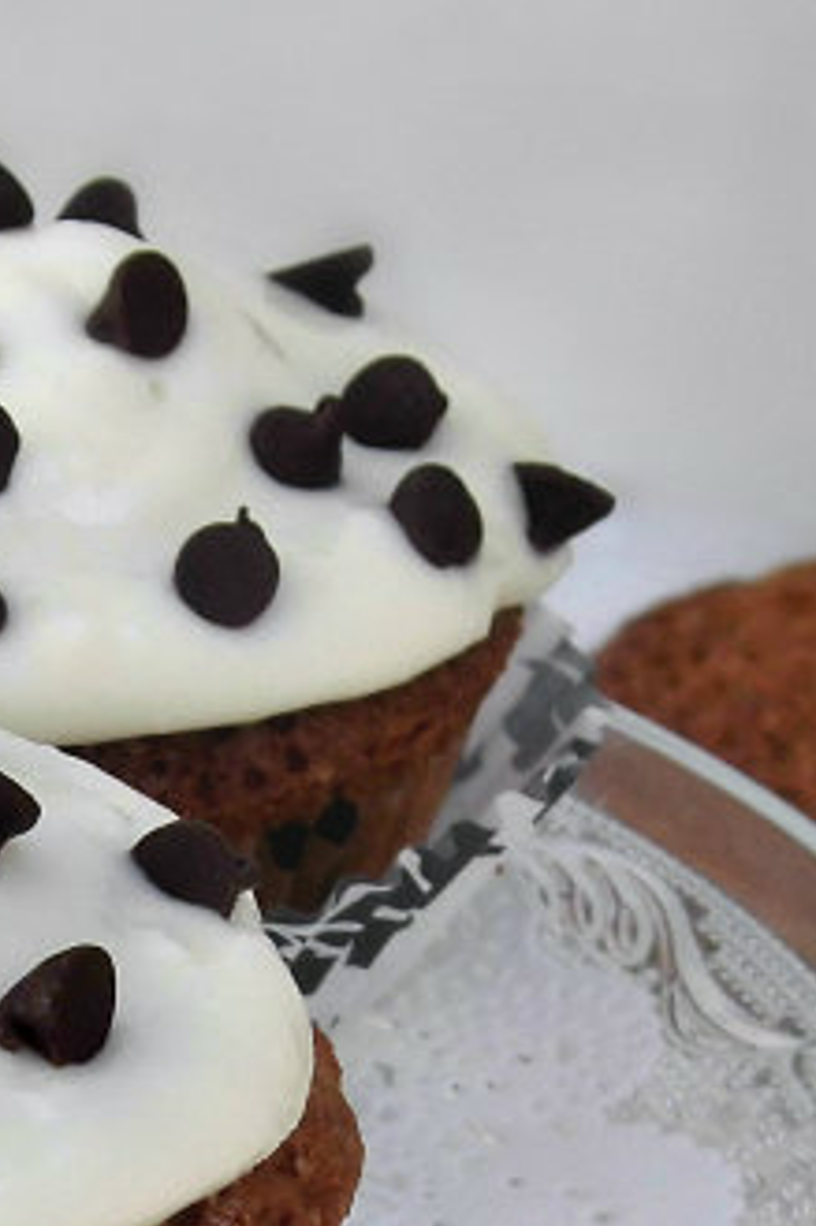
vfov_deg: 17.0
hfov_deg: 11.1
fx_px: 4050
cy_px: 1043
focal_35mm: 119
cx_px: -406
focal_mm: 8.3
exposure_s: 1/500
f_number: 3.4
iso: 100
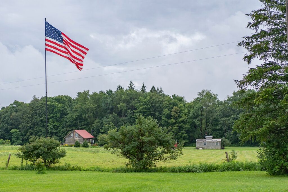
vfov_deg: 24.6
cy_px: 96
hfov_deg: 36.2
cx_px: 144
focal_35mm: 55
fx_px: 440
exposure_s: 1/1600
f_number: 1.8
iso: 100
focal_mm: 55
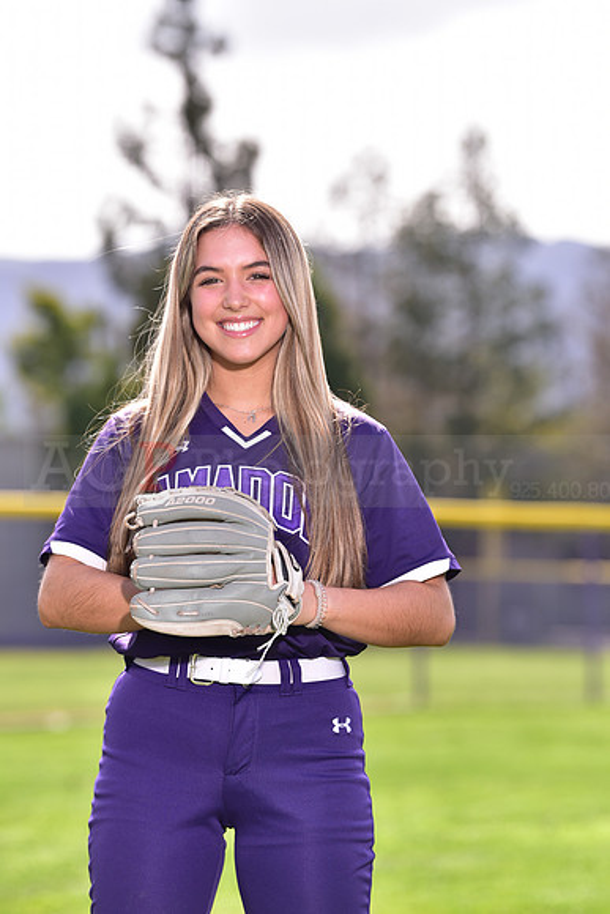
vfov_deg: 11.4
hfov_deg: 7.6
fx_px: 4572
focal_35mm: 180
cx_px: 305
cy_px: 457
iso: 80
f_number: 5
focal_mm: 180
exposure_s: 1/250
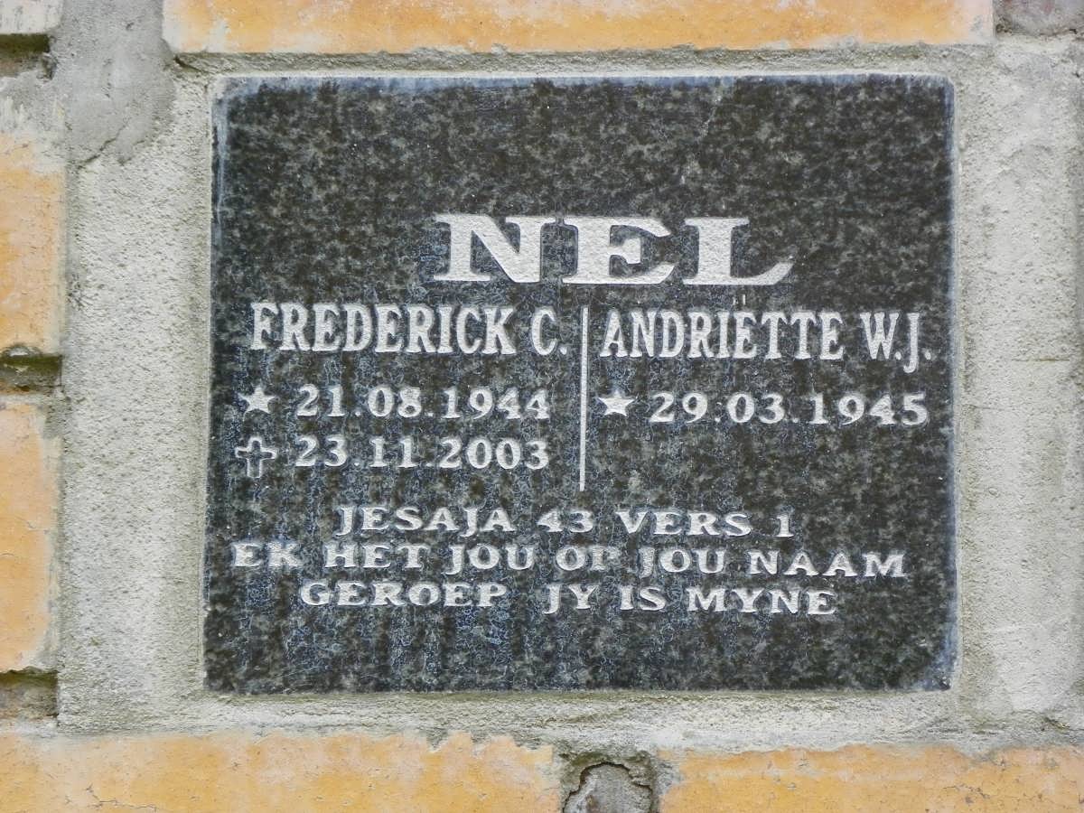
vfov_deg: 12.0
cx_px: 542
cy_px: 406
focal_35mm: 123
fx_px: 3852
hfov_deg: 16.0
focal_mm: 21.9
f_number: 4
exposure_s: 1/50
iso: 100
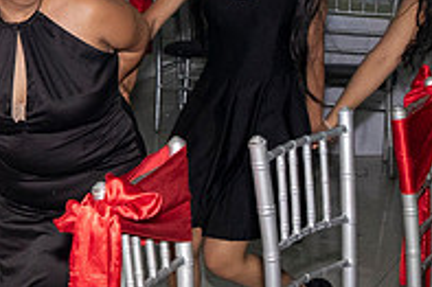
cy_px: -14
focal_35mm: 101
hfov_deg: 18.4
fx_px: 1211
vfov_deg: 13.3
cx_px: -177
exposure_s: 1/160
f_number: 5
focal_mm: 18
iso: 1250
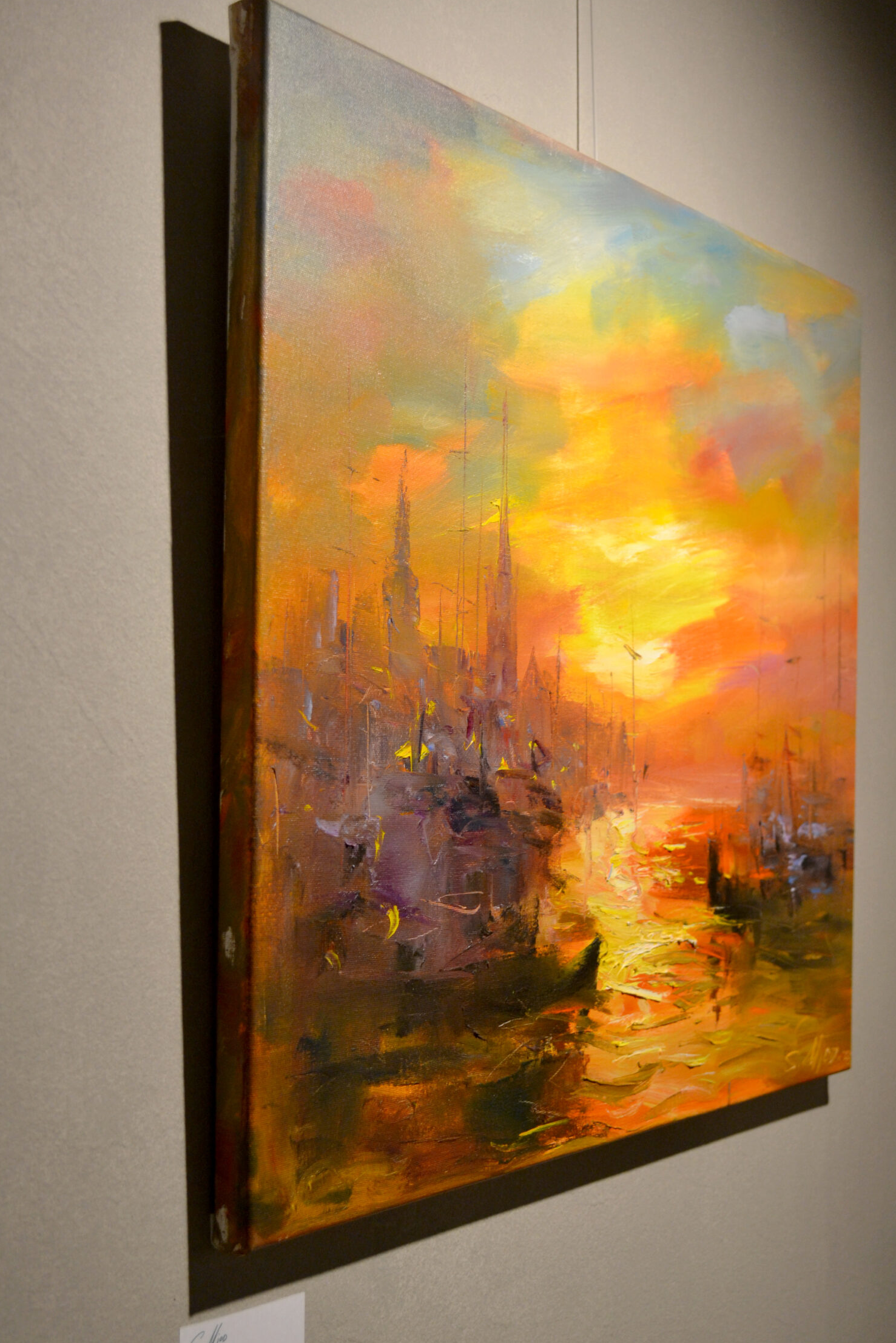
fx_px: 1941
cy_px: 734
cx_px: 454
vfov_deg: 38.2
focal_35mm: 52
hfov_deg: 26.0
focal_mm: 30
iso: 500
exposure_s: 1/15
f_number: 4.5
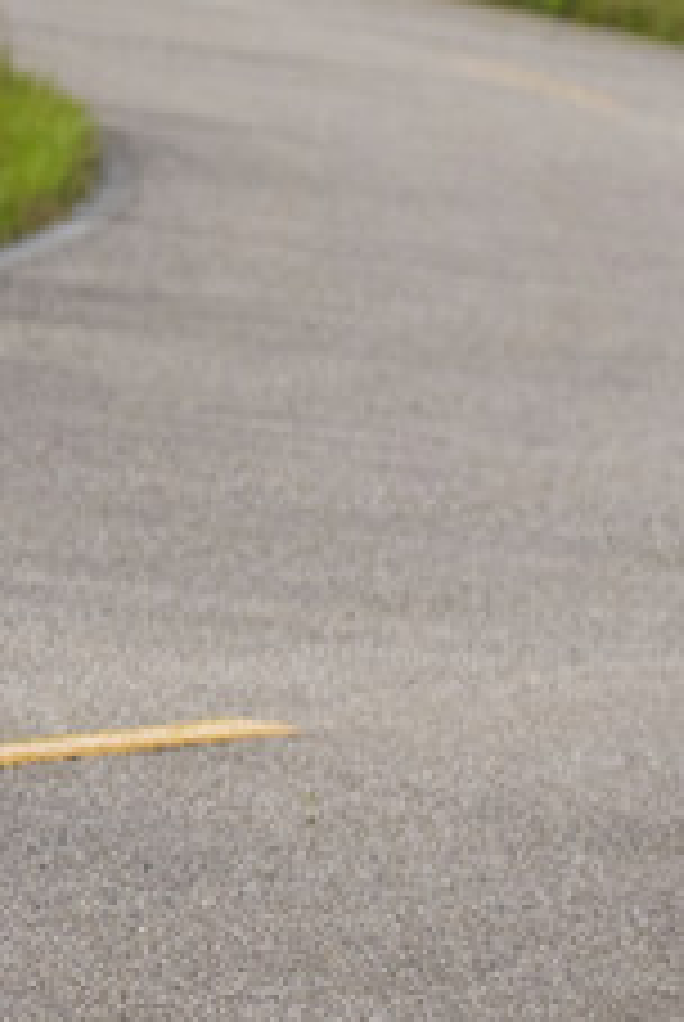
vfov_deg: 3.2
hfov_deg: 2.2
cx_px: -1370
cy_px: -504
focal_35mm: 633
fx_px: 17984
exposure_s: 1/2000
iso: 400
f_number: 5
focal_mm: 120
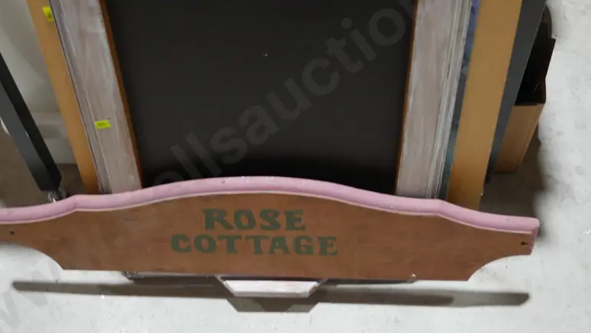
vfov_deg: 28.7
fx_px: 643
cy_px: 96
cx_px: 294
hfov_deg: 49.4
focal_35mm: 41
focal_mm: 14
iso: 400
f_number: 3.5
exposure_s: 1/60
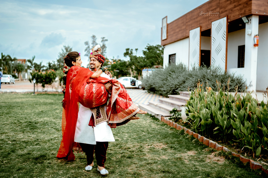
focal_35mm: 35
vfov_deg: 37.9
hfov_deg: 54.4
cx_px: 134
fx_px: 261
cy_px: 89
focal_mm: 35
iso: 64
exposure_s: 1/640
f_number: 1.8
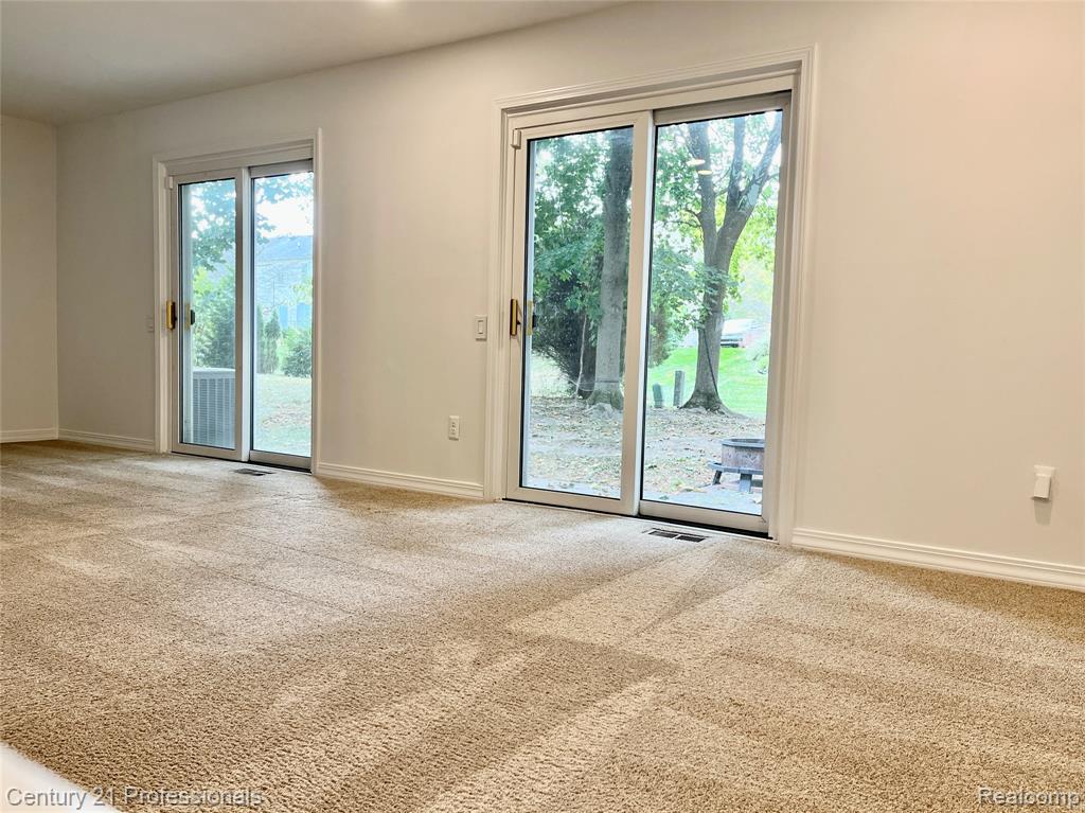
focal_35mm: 26
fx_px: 815
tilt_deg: -3.3
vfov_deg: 53.0
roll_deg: -0.6
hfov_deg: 67.3
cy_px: 406
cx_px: 542
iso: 100
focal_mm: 5.1
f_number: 1.6
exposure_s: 1/120
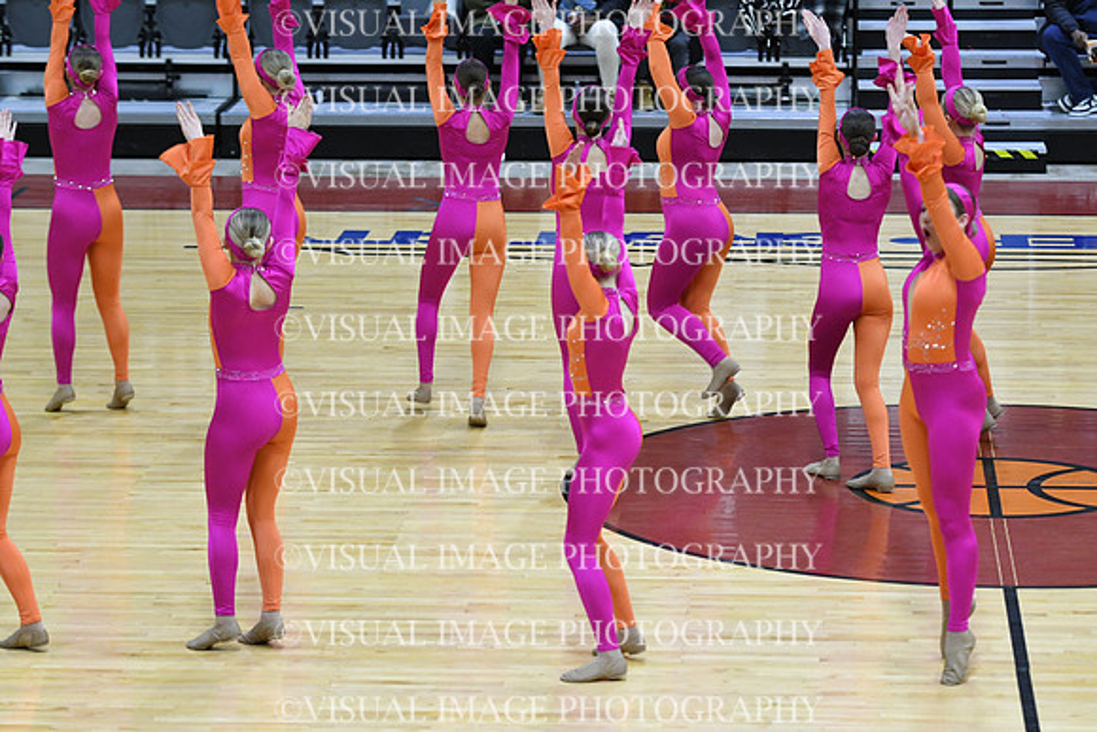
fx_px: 4328
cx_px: 548
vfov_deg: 9.7
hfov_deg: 14.4
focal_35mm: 142
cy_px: 366
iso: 3200
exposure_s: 1/400
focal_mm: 95
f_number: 2.8
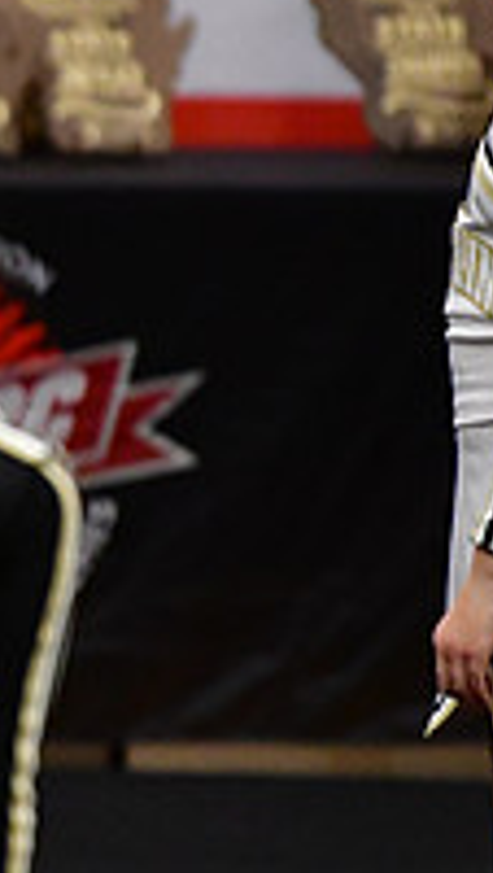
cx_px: -729
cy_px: 290
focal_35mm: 911
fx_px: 21100
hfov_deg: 1.3
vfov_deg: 2.4
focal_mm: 200
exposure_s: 1/800
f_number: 2.8
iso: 4000
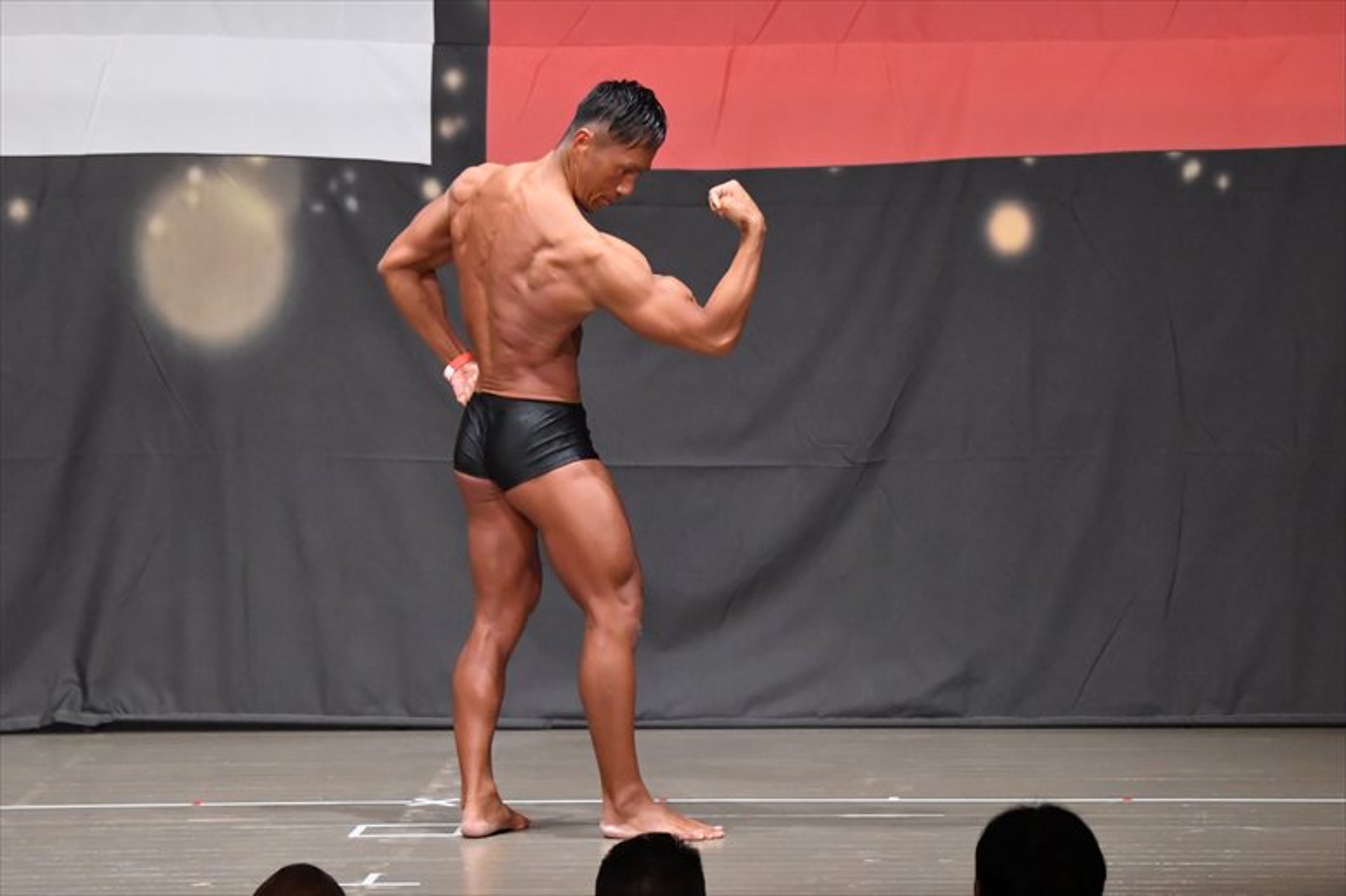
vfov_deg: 6.1
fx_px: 8409
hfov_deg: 9.2
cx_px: 673
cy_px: 448
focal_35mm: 225
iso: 8000
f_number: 5.6
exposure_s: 1/400
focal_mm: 150
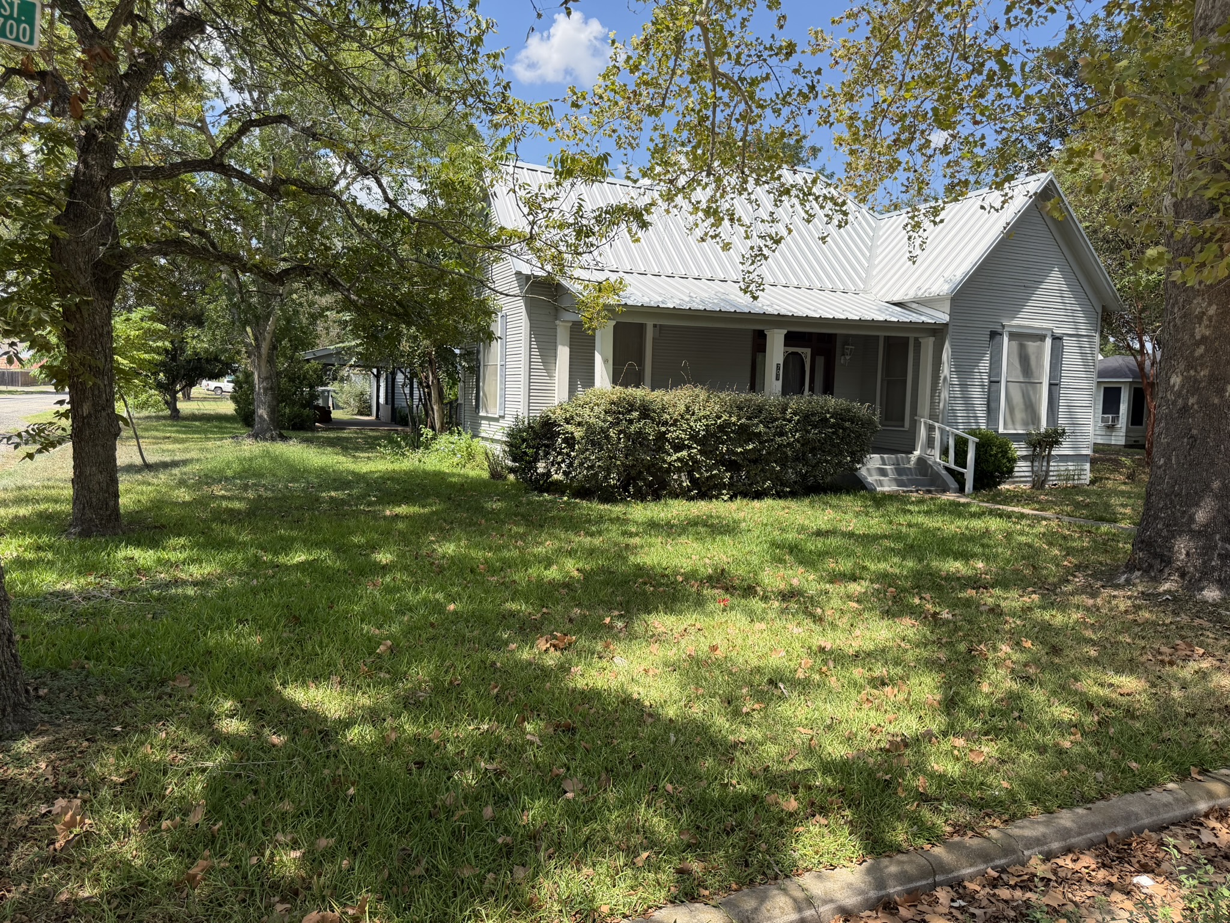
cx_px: 615
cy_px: 462
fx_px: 853
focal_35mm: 24
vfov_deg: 56.8
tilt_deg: -5.3
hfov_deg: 71.6
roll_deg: -2.0
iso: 100
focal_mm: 6.76
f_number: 1.78
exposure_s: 1/2169
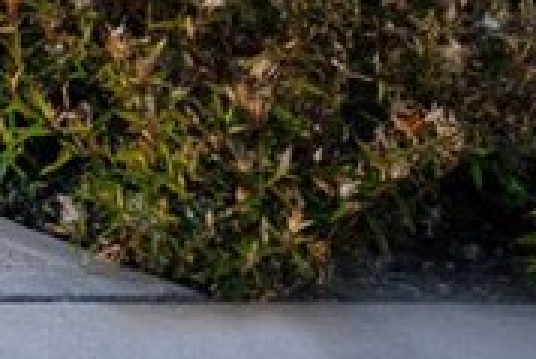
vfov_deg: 10.9
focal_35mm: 115
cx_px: -964
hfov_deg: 11.8
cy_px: -350
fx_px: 1714
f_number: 9
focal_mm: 20
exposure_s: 1/2
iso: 800
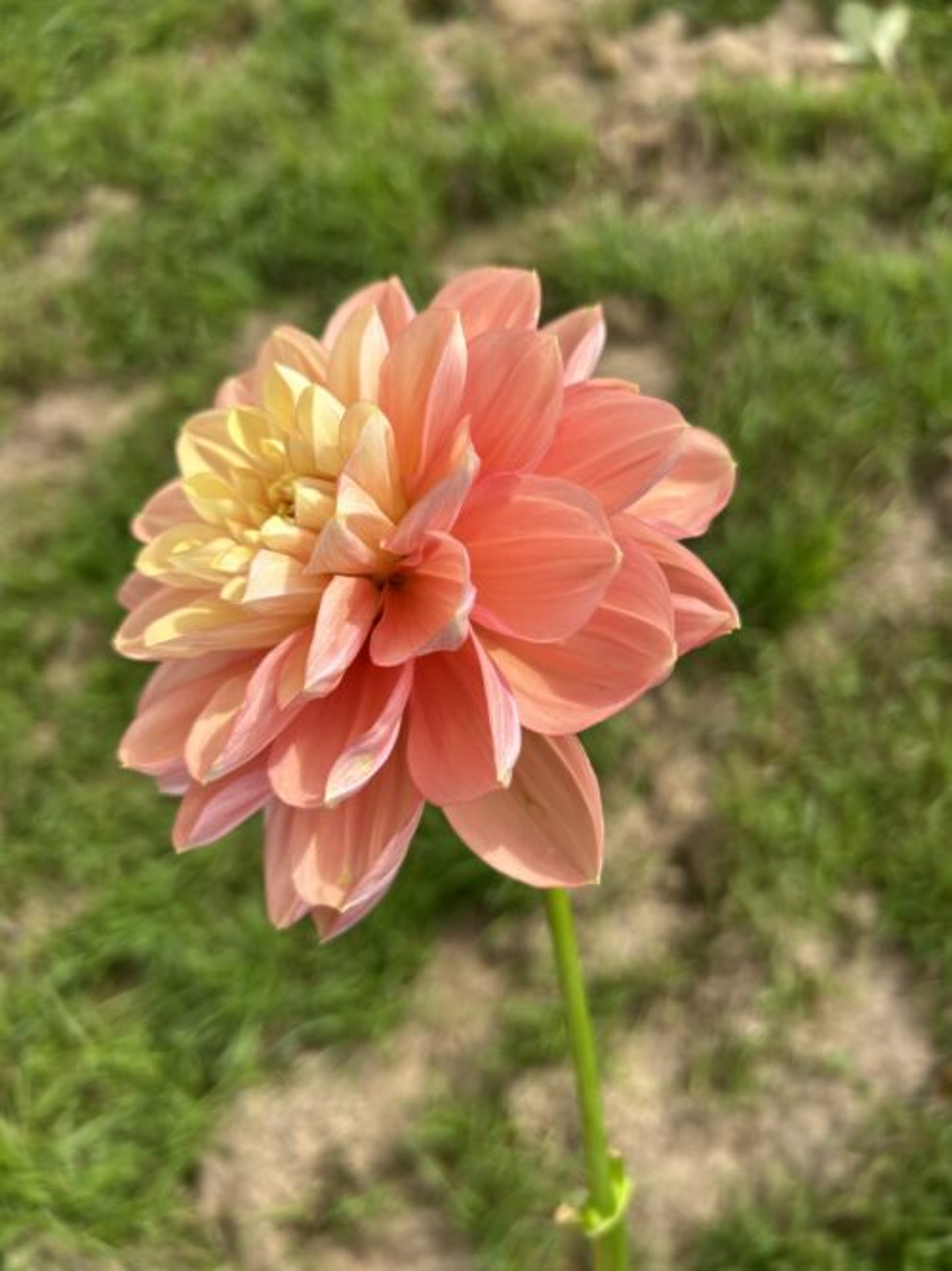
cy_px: 636
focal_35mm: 26
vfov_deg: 67.3
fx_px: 954
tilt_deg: -61.1
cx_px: 476
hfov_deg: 53.0
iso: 50
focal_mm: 5.7
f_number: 1.5
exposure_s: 1/2353
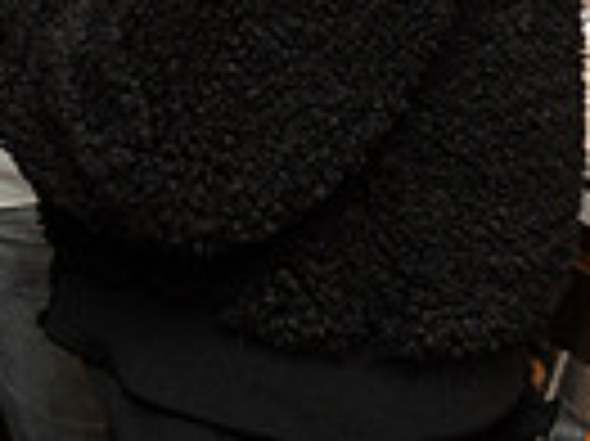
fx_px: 1737
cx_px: -194
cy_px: -398
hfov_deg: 17.9
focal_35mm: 102
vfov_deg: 12.9
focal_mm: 24
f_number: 2.8
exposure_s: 1/160
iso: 2500
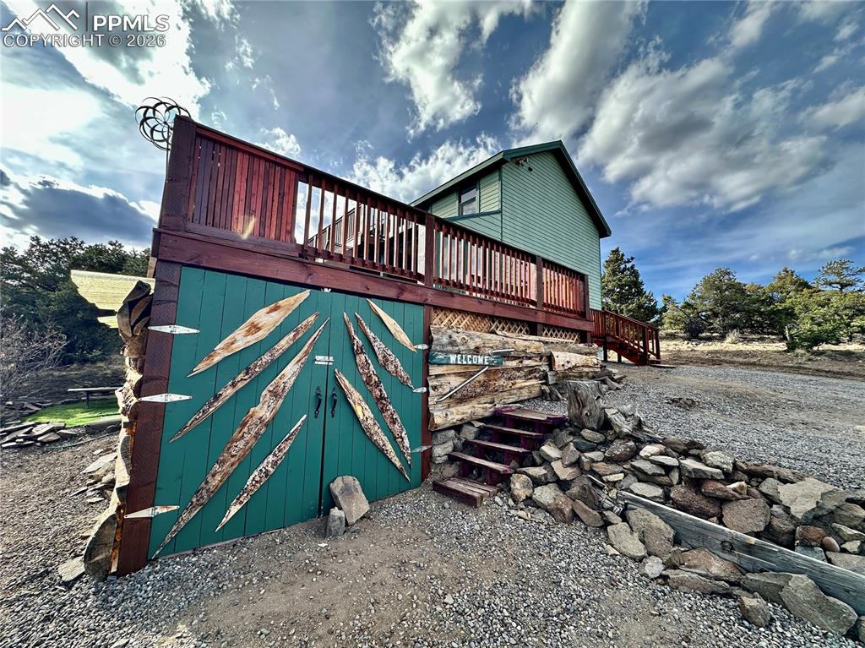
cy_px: 324
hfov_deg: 102.1
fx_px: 350
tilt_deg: +6.5
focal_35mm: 14
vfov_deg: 85.6
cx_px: 432
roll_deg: -1.4
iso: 40
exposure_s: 1/511
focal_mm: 2.22
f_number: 2.2
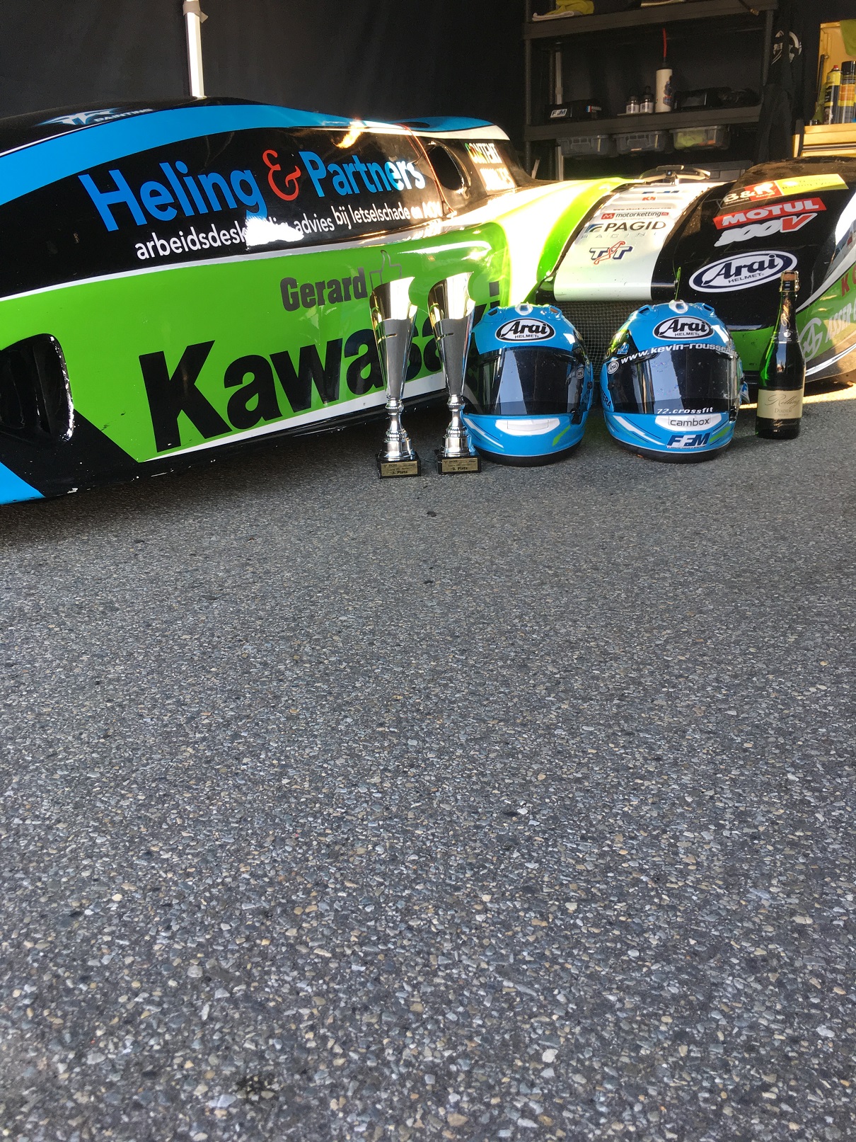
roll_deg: +2.5
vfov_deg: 61.7
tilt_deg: -19.6
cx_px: 428
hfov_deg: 48.2
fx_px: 956
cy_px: 571
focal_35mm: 29
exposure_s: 1/100
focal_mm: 4.15
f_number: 2.2
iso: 40
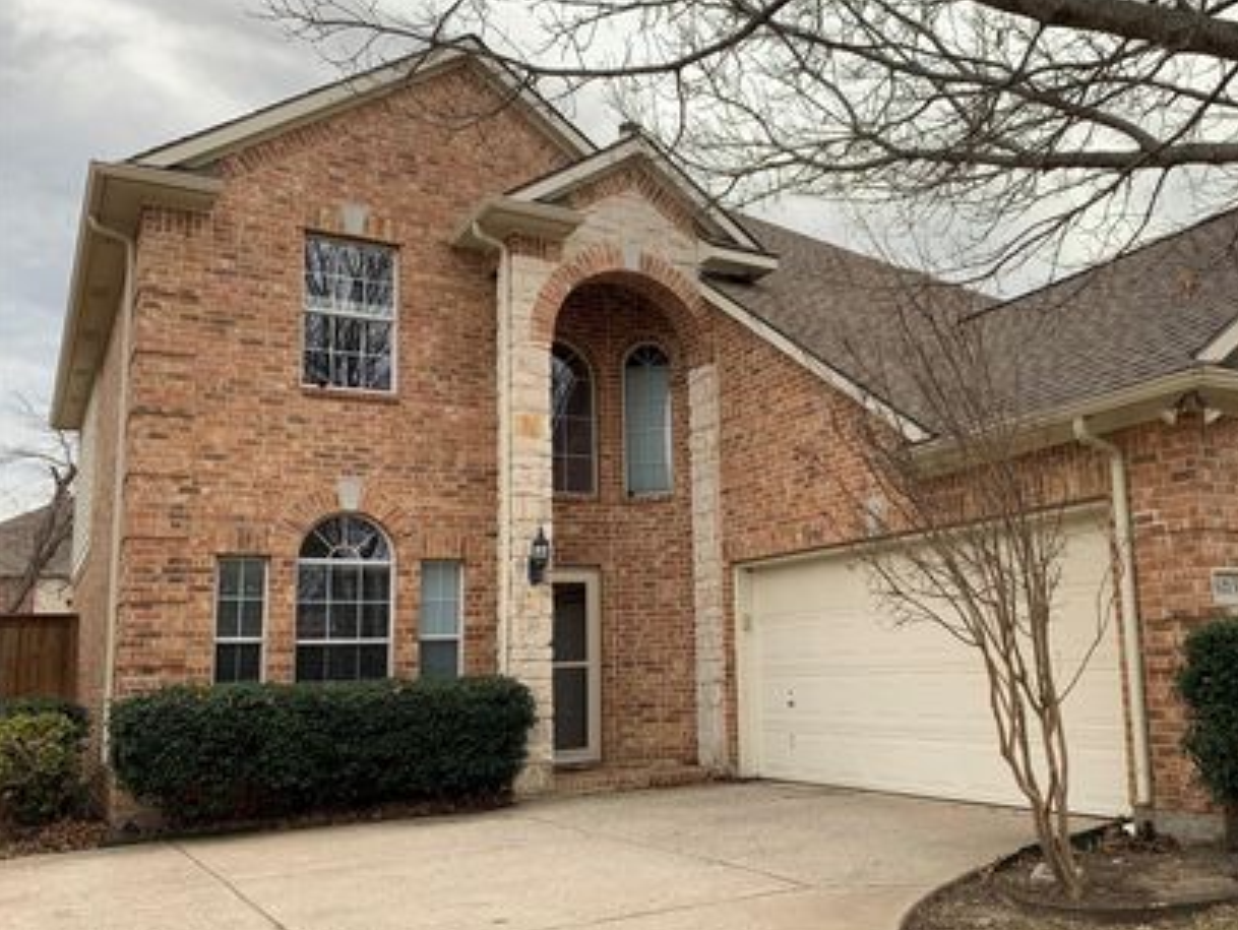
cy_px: 499
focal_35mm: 32
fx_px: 1145
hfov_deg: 56.3
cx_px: 753
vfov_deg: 44.2
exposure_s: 1/135
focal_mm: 4.25
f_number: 1.8
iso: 25
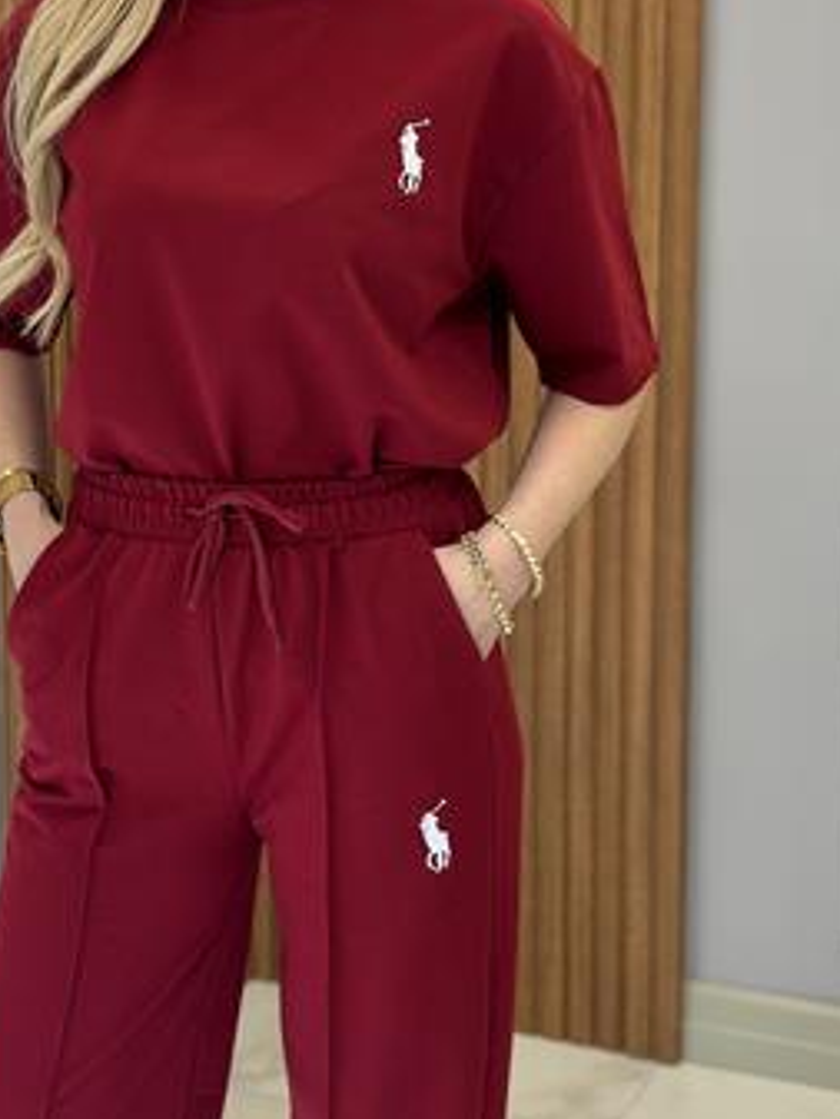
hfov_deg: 19.9
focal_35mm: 74
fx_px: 2393
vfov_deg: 26.1
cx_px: 286
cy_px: 355
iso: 125
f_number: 1.78
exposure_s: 1/100
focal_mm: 6.86
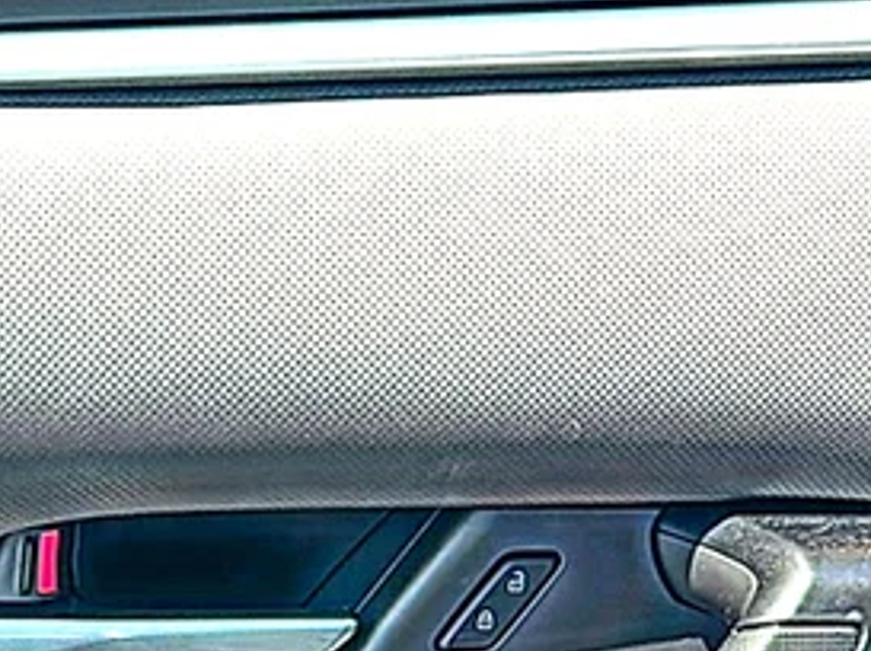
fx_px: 2387
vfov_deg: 15.0
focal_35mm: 95
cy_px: 761
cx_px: 112
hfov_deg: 20.3
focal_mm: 6.86
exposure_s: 1/556
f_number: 1.78
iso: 80
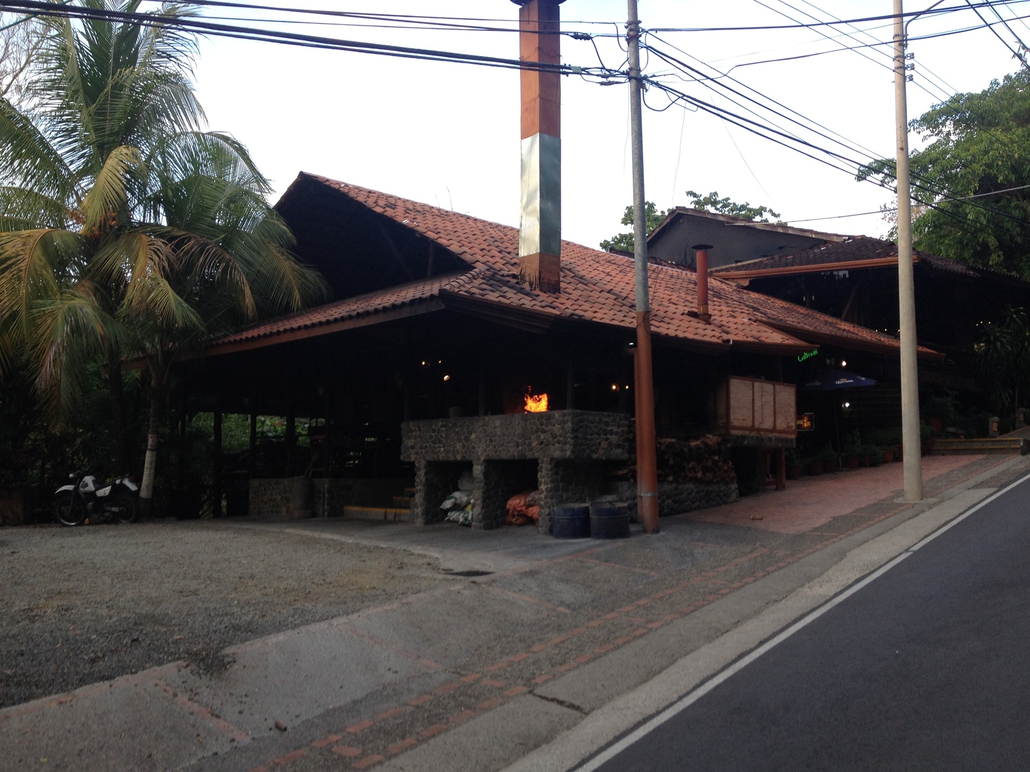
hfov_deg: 52.6
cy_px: 386
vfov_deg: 40.7
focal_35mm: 35
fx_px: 1041
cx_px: 515
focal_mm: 4.28
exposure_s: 1/148
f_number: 2.4
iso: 50
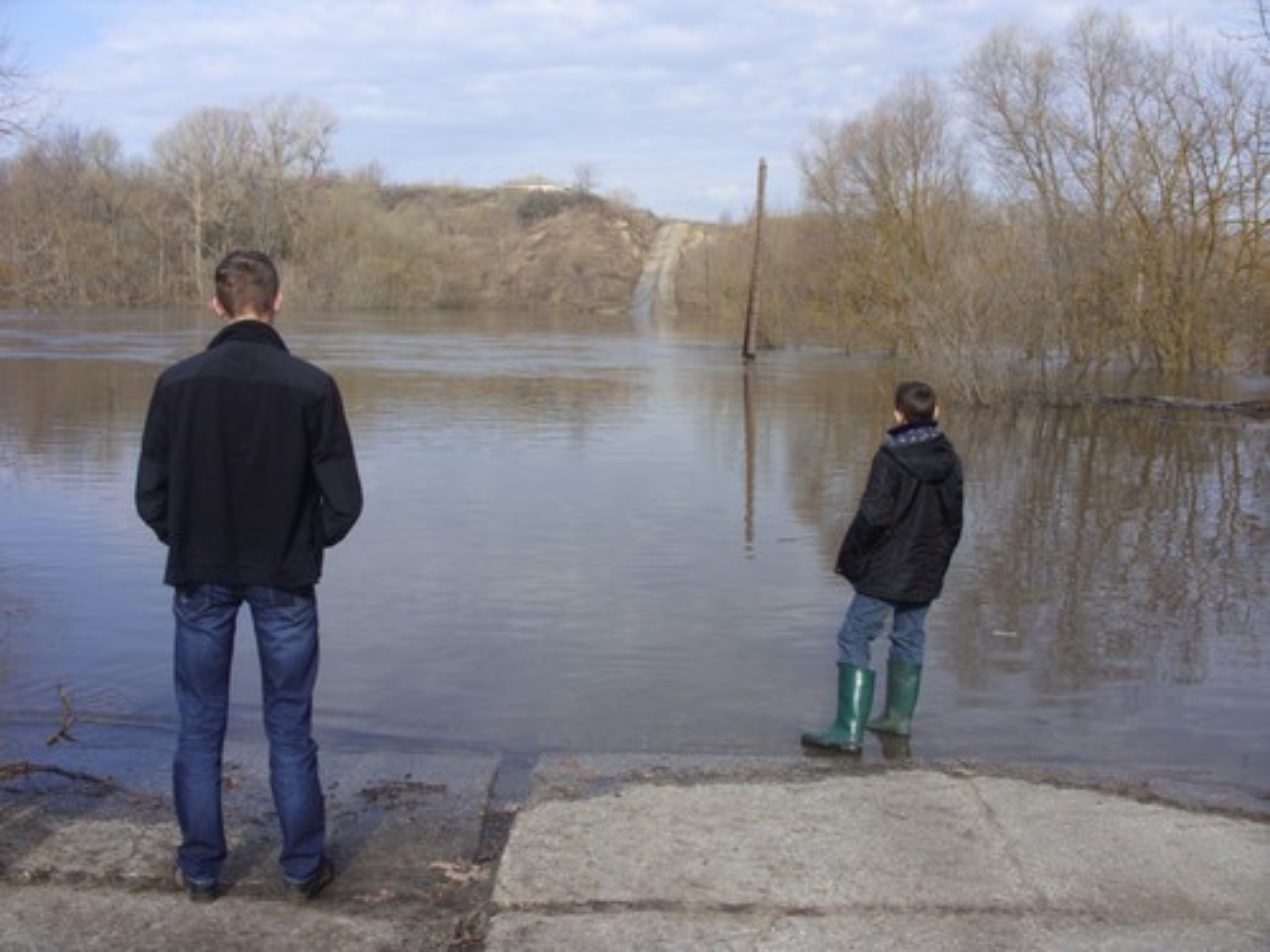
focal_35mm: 38
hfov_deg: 49.0
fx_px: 1394
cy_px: 476
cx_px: 635
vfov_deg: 37.7
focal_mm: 6.3
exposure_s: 1/323
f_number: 4.9
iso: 50
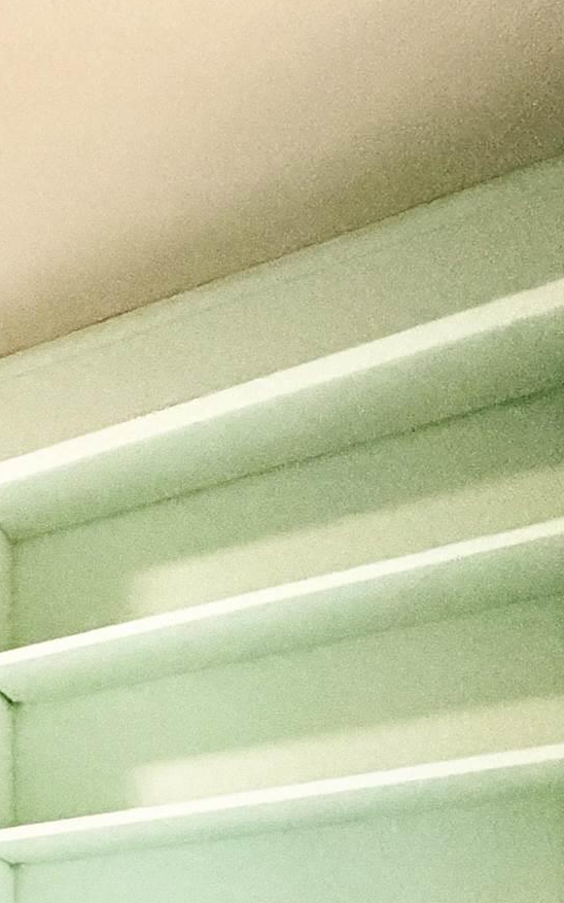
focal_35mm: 52
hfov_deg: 15.1
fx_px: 1279
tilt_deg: -0.6
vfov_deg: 31.4
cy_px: 1131
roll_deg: -0.1
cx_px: -771
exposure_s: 1/40
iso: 1000
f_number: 2.2
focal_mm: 2.22
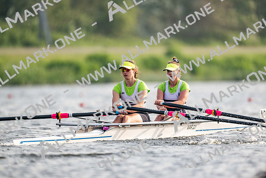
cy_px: 89
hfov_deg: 3.4
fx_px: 4434
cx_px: 133
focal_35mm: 600
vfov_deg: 2.3
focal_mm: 600
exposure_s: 1/2500
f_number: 4
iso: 360
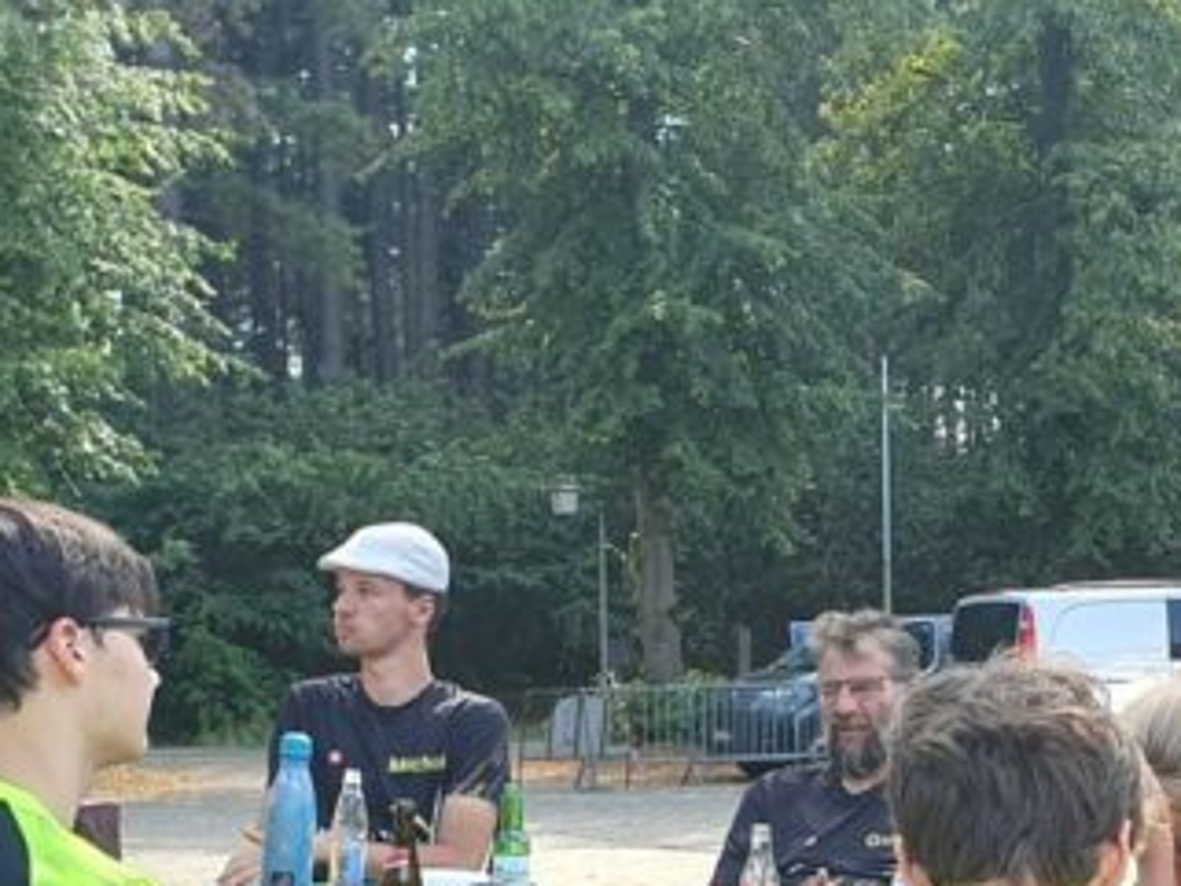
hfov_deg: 23.3
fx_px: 2833
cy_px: 879
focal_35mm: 83
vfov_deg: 17.4
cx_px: 879
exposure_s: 1/195
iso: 50
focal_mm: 4.32
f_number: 2.4
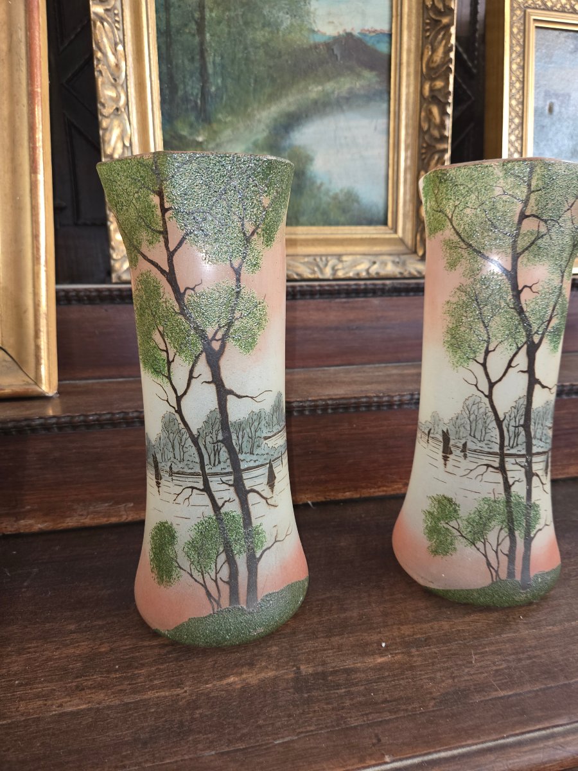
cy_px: 386
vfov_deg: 73.9
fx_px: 512
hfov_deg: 58.9
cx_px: 289
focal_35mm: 23
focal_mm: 5.4
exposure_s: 1/20
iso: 1000
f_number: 1.8
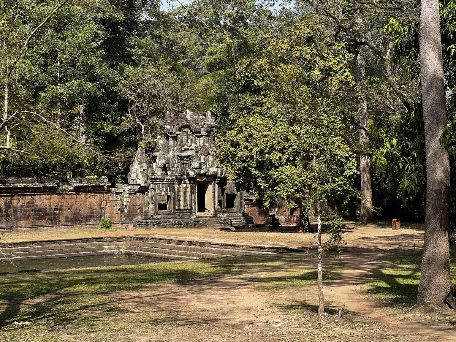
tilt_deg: +0.7
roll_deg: +0.9
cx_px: 228
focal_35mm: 77
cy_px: 171
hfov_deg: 25.3
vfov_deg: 19.1
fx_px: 1014
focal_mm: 9
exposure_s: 1/339
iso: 32
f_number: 2.8
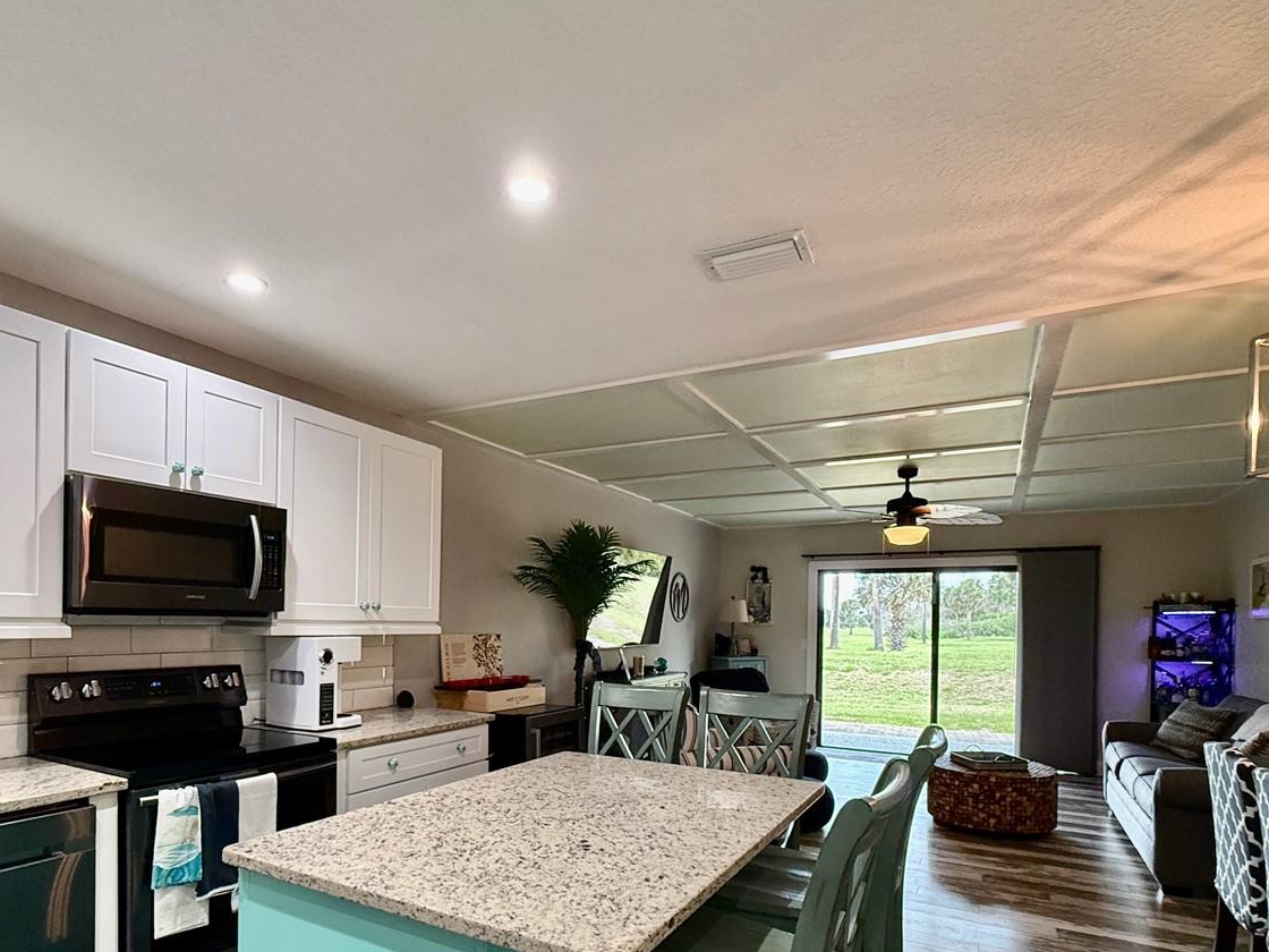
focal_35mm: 20
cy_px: 630
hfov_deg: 81.5
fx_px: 733
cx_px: 565
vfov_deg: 64.4
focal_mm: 2.22
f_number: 2.2
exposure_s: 1/120
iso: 400
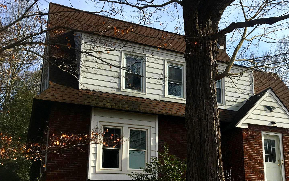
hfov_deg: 44.2
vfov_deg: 28.8
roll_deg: +1.3
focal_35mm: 44
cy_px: 134
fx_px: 347
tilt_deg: +13.8
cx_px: 206
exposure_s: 1/1326
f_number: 2.2
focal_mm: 4.15
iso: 25
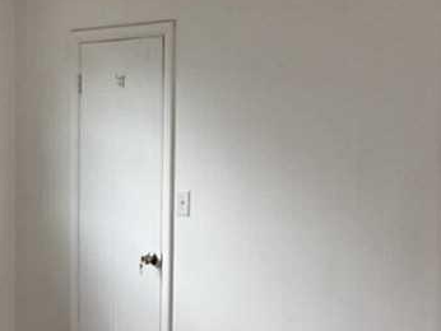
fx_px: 854
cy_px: 225
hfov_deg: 28.8
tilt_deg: -6.3
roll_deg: -1.3
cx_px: 159
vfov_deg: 21.9
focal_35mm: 67
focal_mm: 4.15
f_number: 2.2
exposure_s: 1/133
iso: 32
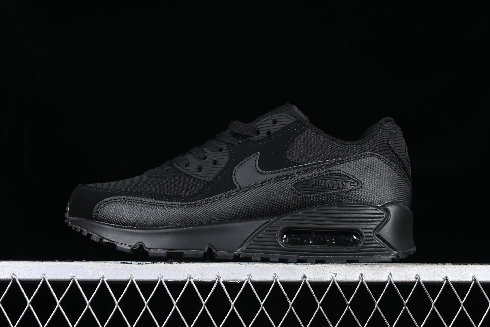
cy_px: 164
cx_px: 245
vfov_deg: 18.2
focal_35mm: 75
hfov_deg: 27.0
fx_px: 1021
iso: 160
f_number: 6.3
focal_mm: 50
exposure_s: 1/60
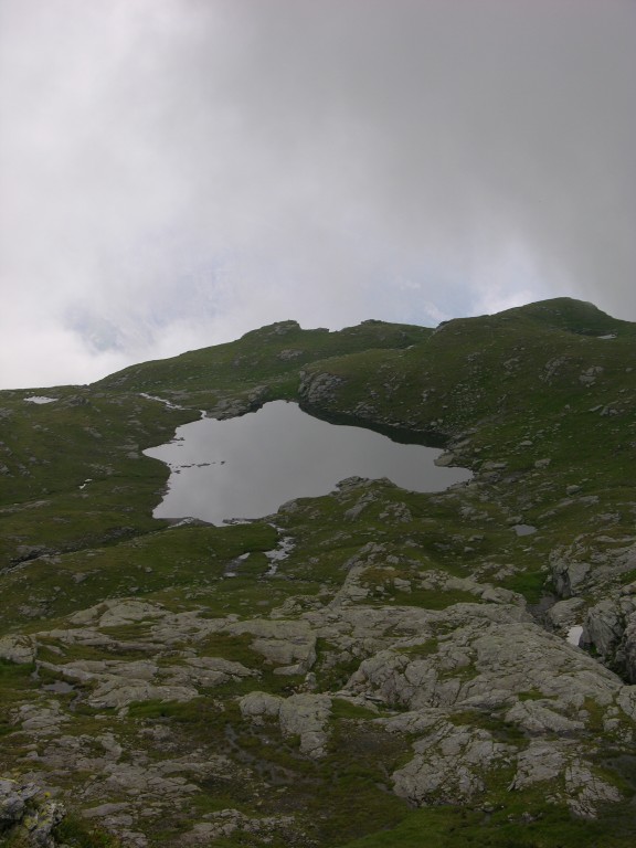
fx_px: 1813
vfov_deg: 26.3
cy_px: 424
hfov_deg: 19.9
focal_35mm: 74
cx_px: 318
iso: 50
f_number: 4.7
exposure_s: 1/170
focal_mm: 18.8
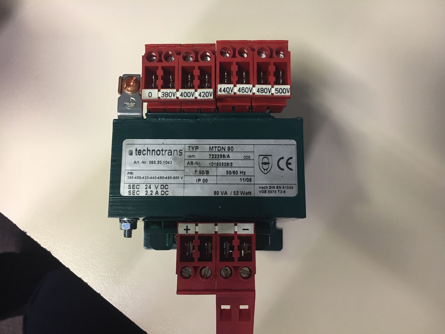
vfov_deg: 48.2
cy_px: 167
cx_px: 222
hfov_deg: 61.7
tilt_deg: -81.1
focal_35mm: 29
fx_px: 373
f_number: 2.2
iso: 200
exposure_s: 1/33
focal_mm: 4.15
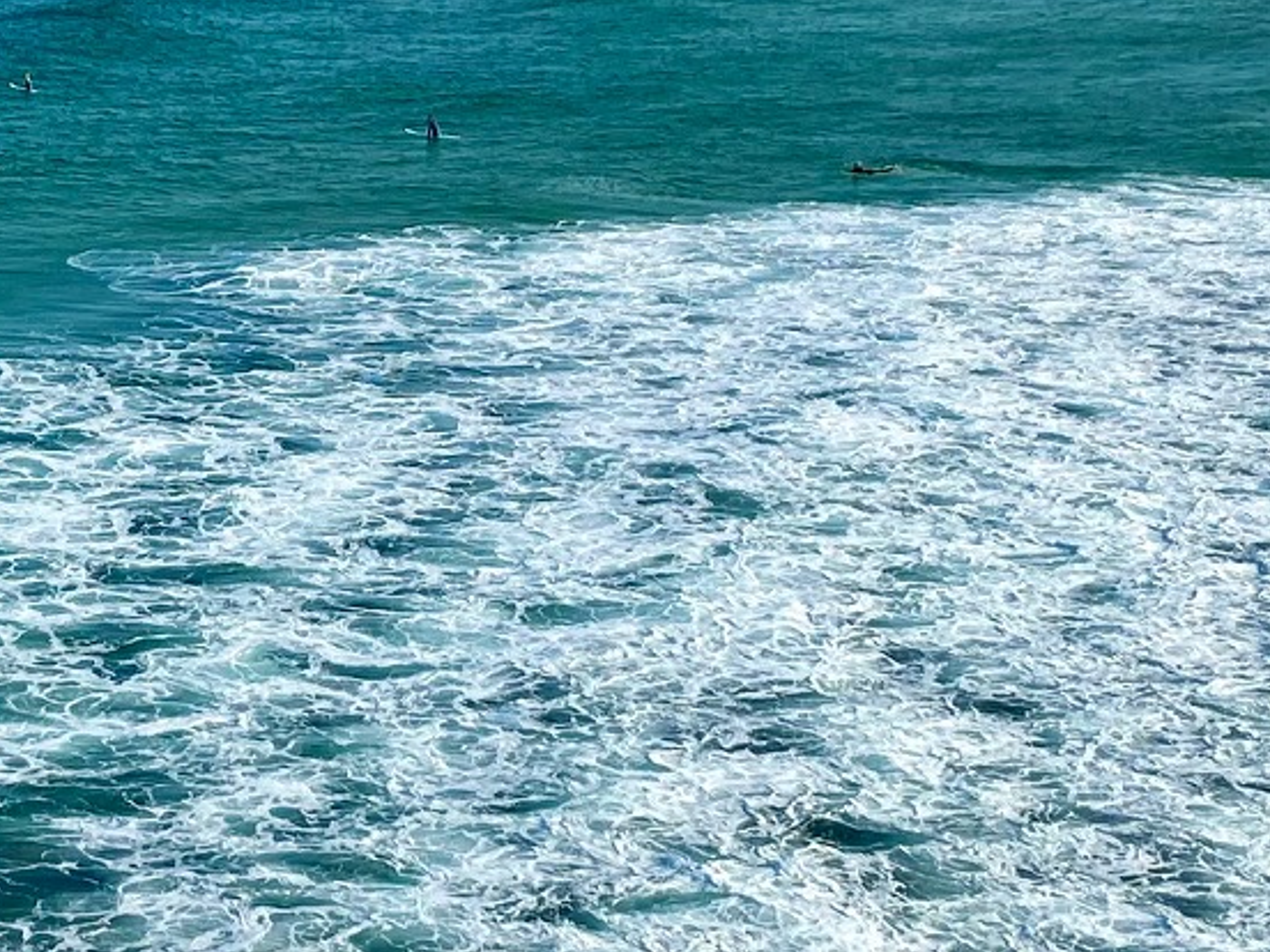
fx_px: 3485
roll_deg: +0.8
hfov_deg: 20.3
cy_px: 559
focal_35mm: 95
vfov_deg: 15.6
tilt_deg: -13.5
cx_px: 189
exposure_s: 1/3731
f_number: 1.8
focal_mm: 4.25
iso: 32
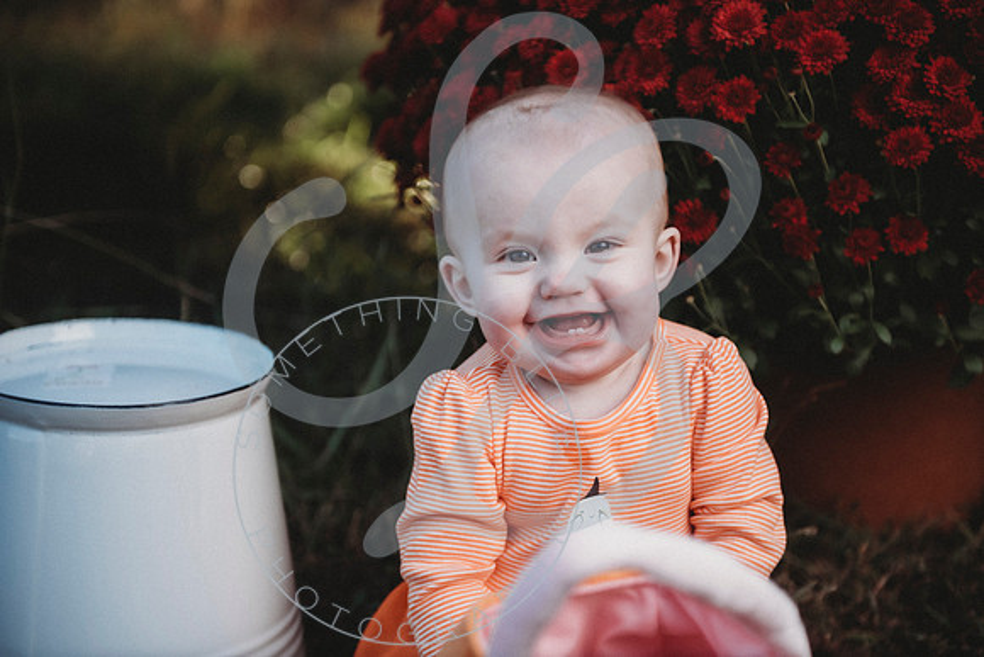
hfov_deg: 28.8
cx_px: 492
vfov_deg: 19.5
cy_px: 328
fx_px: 1914
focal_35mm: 70
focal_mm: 70
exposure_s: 1/250
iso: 100
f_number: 2.8
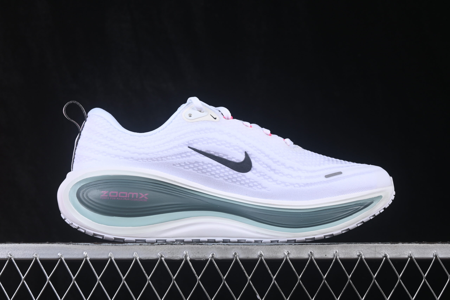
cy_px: 150
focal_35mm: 75
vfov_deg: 18.2
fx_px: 937
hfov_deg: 27.0
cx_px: 225
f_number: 8
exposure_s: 1/80
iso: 160
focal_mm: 50
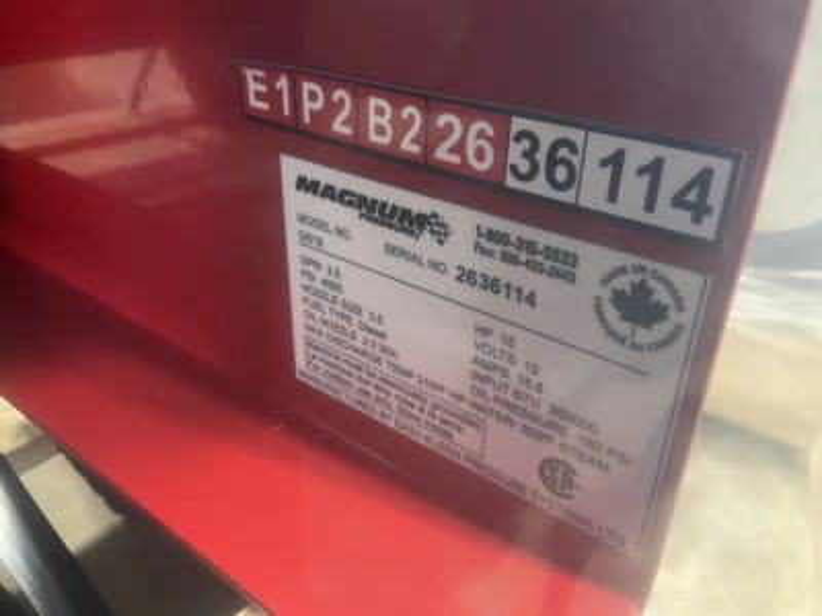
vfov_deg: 48.2
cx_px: 411
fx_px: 689
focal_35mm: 29
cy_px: 308
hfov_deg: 61.7
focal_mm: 3
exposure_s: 1/30
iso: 320
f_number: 1.8
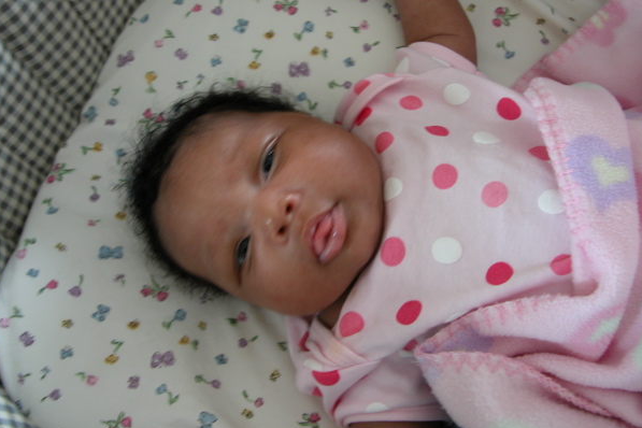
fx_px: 695
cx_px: 316
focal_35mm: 39
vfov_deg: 34.1
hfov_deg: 49.6
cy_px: 181
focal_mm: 8.9
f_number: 2.8
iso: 100
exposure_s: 1/7.9
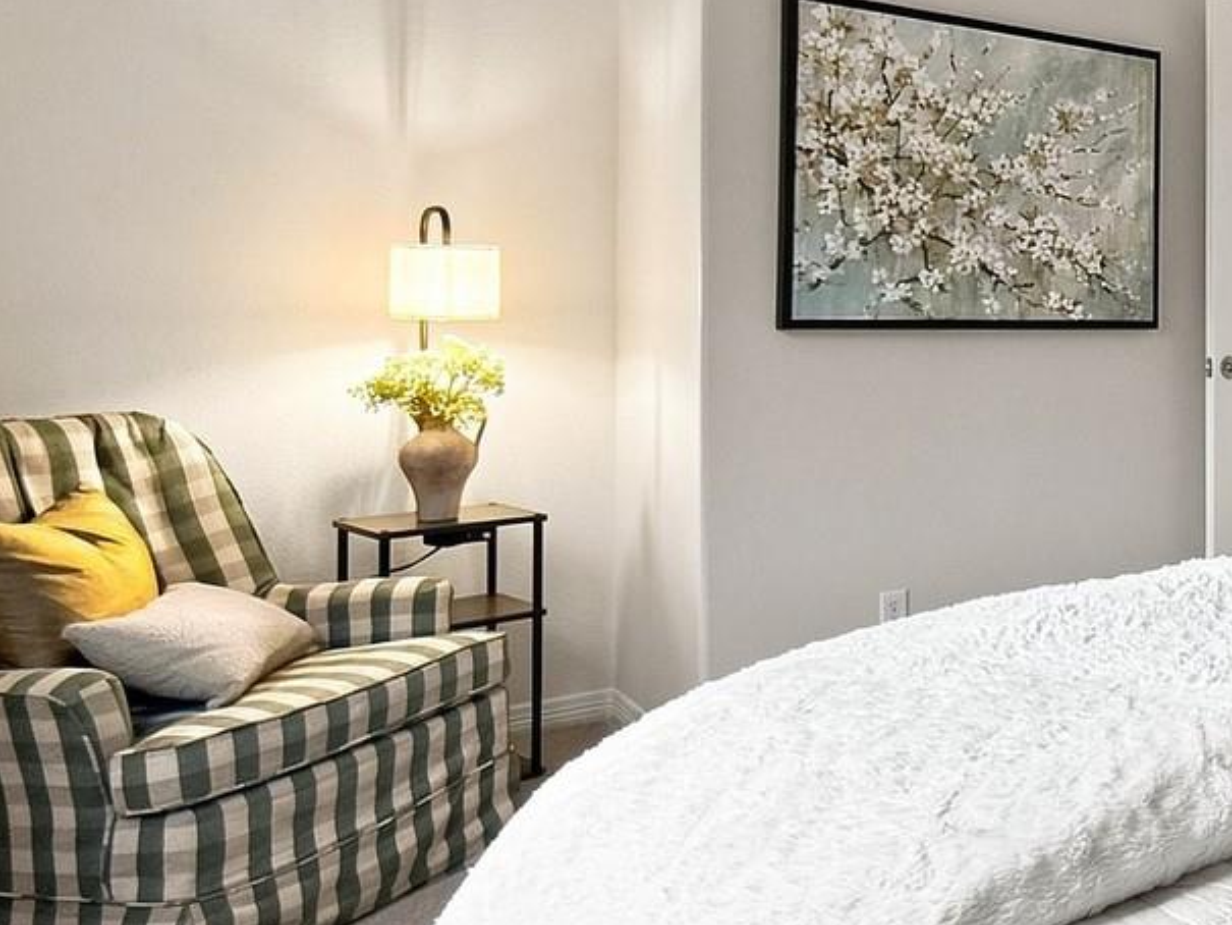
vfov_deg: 38.2
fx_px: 1317
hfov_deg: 40.5
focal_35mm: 37
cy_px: 300
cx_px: 1352
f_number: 2.2
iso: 320
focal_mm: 2.2
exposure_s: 1/60
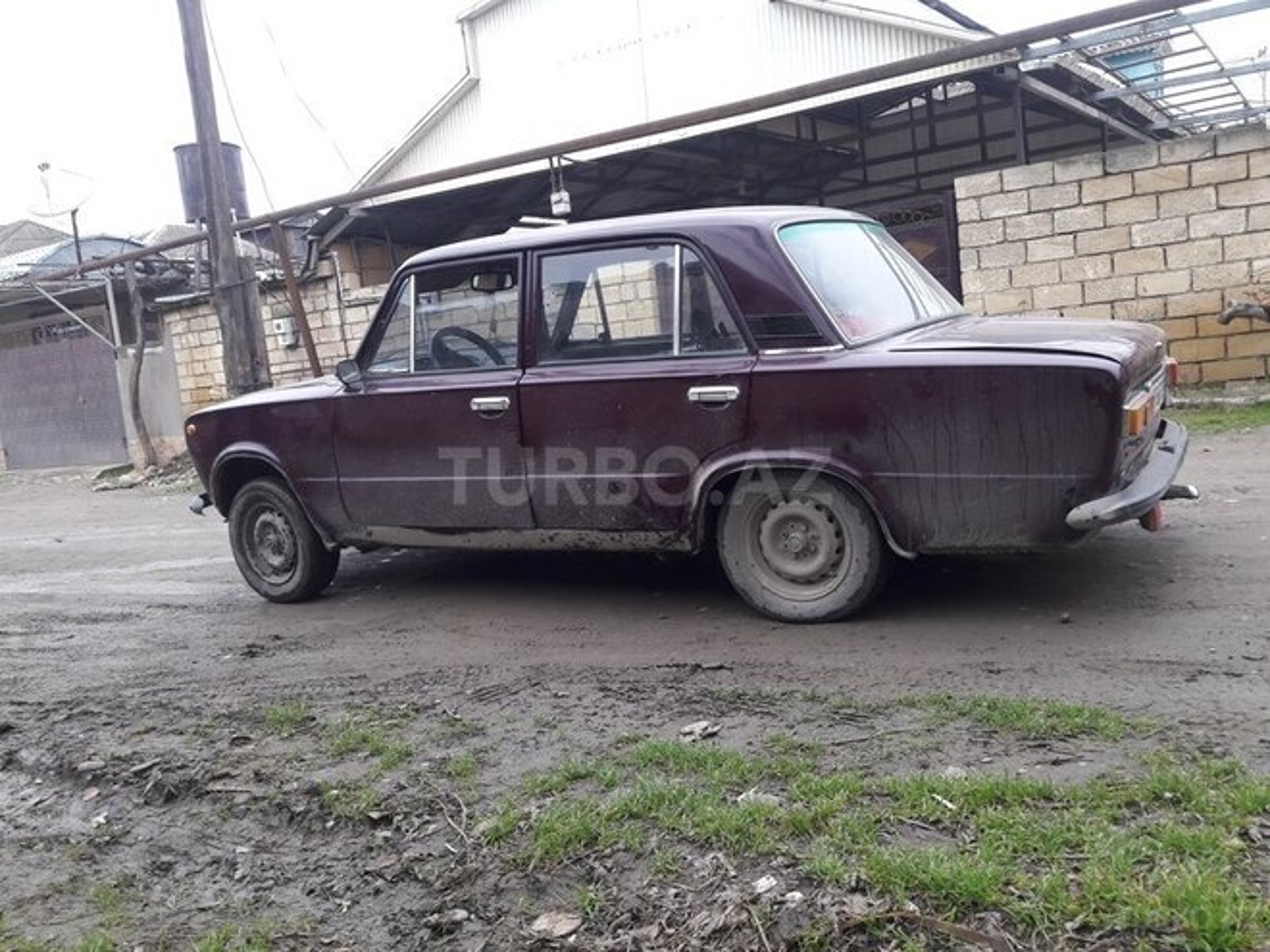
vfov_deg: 49.7
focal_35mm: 28
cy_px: 476
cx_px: 635
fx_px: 1027
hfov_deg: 63.4
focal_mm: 3.7
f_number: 1.9
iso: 40
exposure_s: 1/100
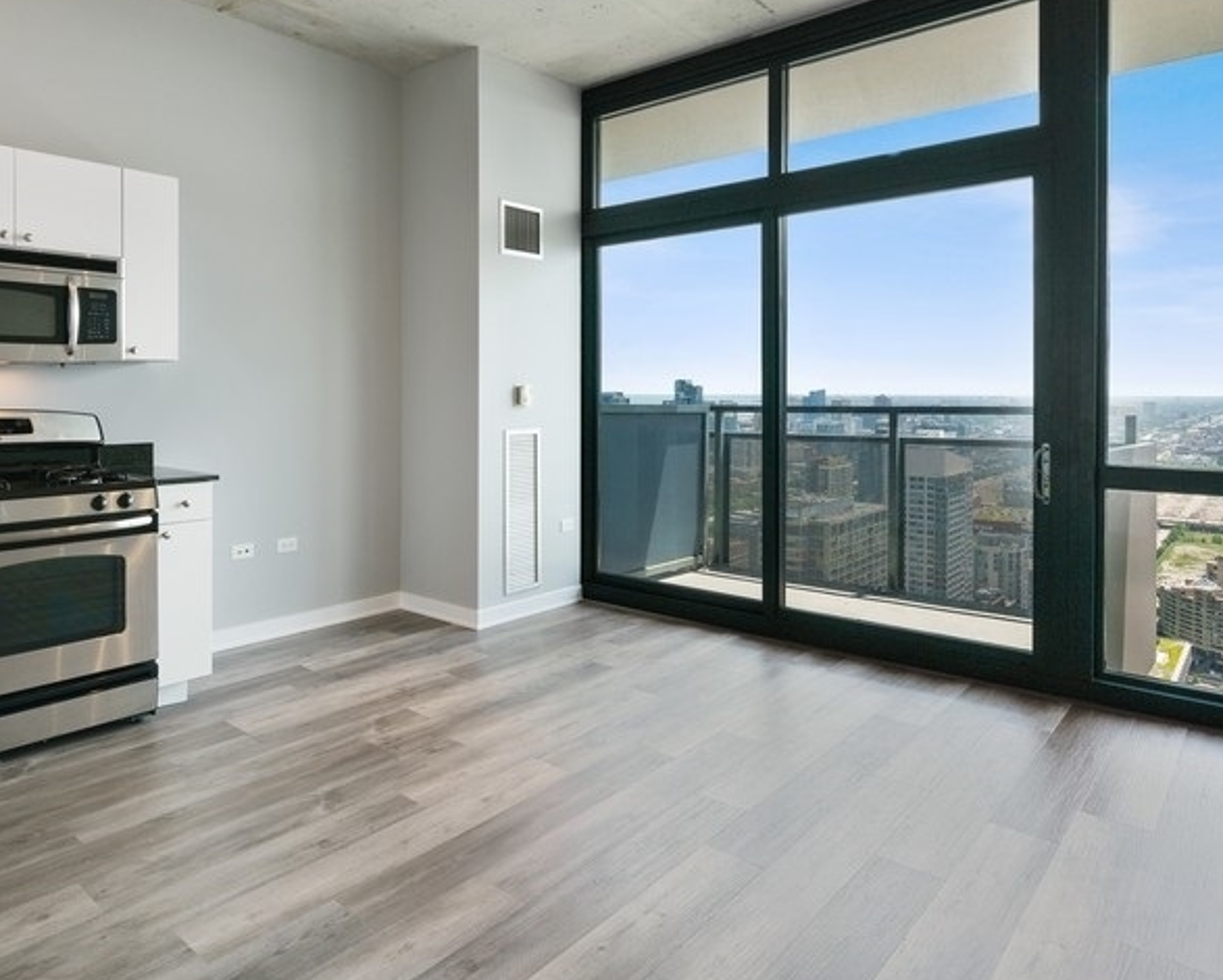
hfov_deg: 72.4
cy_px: 396
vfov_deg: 60.4
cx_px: 549
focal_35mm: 23
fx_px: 833
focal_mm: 16
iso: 320
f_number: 7.1
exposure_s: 1/40
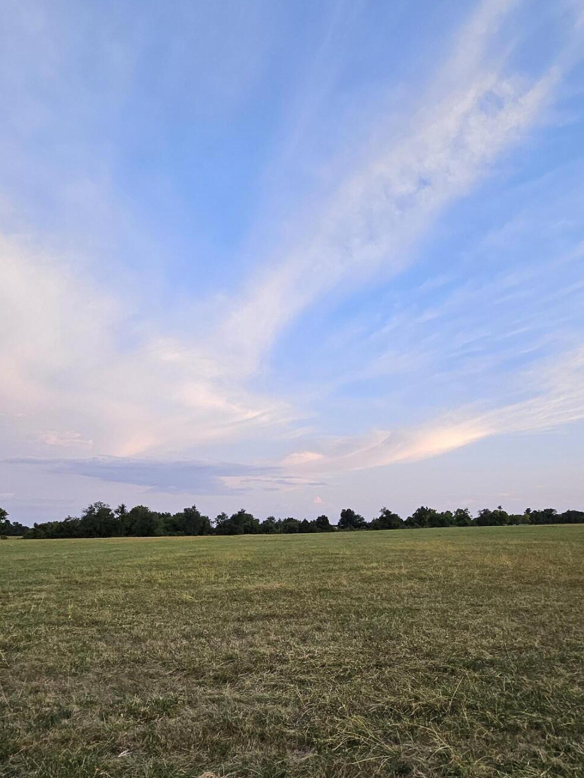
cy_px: 449
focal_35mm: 20
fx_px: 450
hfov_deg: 66.0
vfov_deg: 81.2
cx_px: 302
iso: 50
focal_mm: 1.74
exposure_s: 1/120
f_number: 2.2
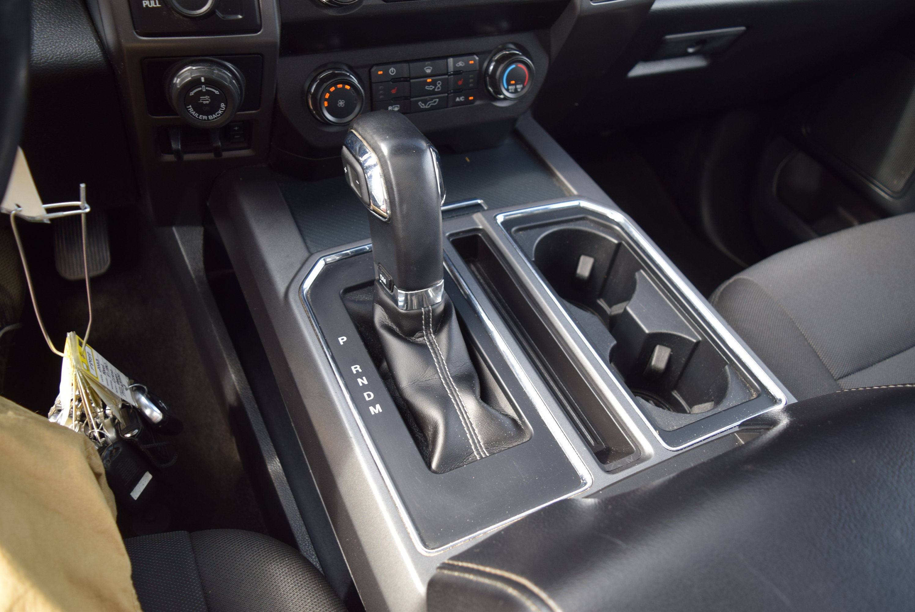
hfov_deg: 67.3
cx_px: 458
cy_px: 306
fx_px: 687
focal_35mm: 27
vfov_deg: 48.0
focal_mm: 18
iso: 400
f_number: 4
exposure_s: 1/60
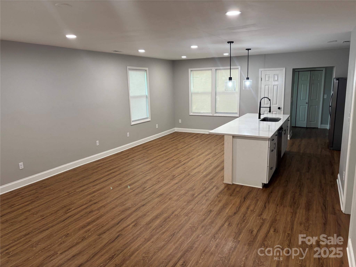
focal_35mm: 26
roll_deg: +1.2
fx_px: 267
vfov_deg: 53.1
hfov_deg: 67.3
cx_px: 178
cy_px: 134
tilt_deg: -11.1
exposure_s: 1/60
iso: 100
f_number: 1.6
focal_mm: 5.96
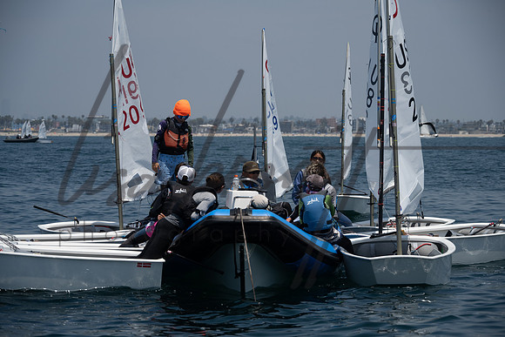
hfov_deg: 17.1
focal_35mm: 120
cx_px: 252
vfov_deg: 11.4
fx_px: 1684
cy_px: 168
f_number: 6.7
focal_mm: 120
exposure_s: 1/2000
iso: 320
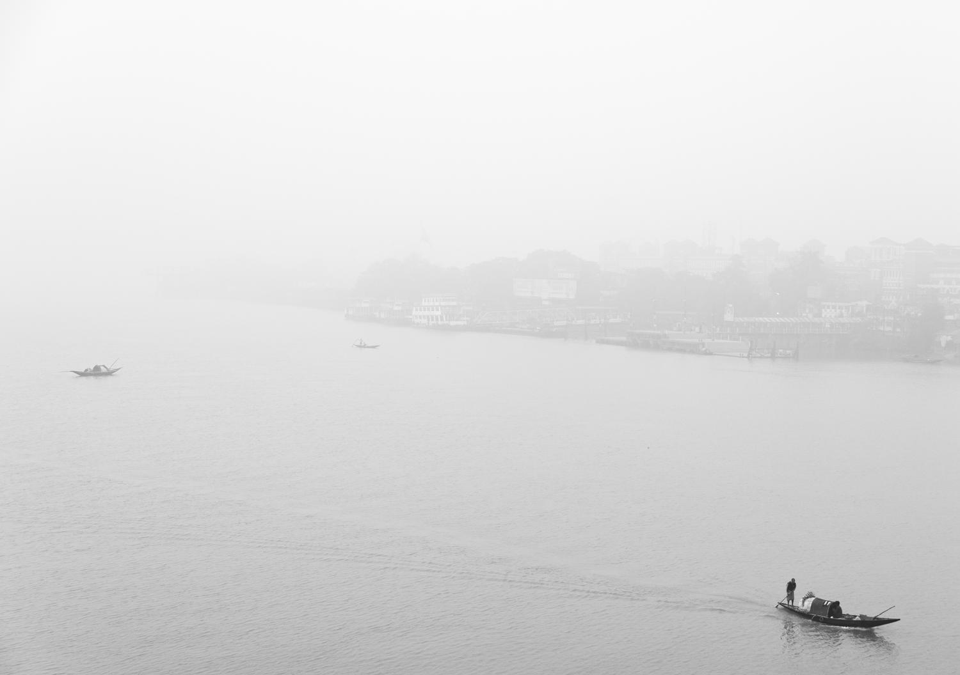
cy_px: 368
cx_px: 552
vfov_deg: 23.7
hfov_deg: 33.2
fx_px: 1610
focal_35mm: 59
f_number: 4.5
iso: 250
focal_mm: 35
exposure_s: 1/250
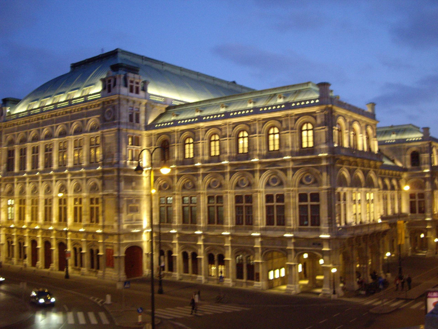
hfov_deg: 49.0
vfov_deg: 37.7
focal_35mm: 38
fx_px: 481
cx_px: 219
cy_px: 164
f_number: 2.8
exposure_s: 1/10
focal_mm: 7.9
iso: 400
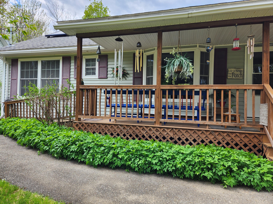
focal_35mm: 23
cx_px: 136
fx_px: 181
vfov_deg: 58.9
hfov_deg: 73.9
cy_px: 102
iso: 20
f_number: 1.8
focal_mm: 5.4
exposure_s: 1/329
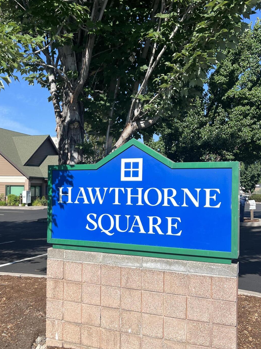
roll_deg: -0.7
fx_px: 382
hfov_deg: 37.5
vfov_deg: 48.9
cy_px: 190
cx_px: 95
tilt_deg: -0.4
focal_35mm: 38
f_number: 1.5
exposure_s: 1/3460
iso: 50
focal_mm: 5.7
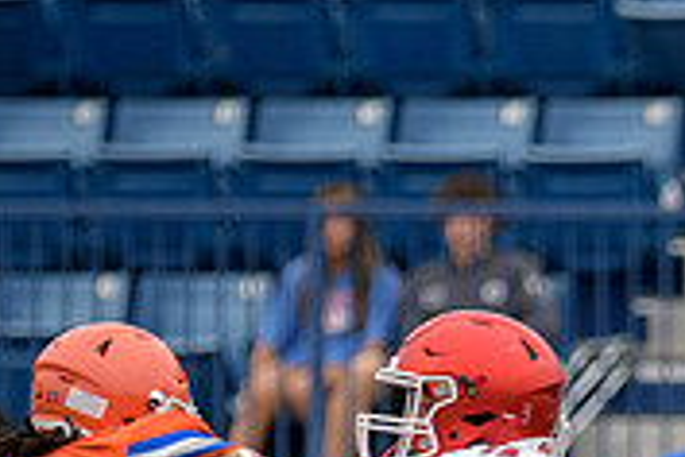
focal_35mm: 1127
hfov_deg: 1.8
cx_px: 1228
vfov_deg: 1.2
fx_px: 21443
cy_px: 738
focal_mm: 220
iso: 220
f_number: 2.8
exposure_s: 1/800
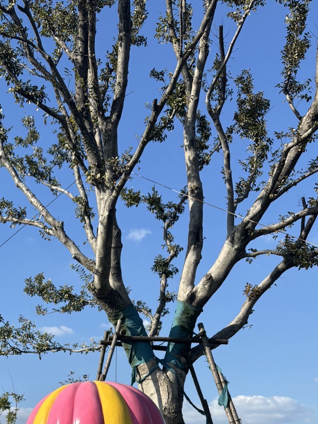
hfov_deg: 23.9
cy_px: 460
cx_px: 8
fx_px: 722
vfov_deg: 29.6
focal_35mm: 59
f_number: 1.6
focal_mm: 5.96
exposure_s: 1/2342
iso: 50
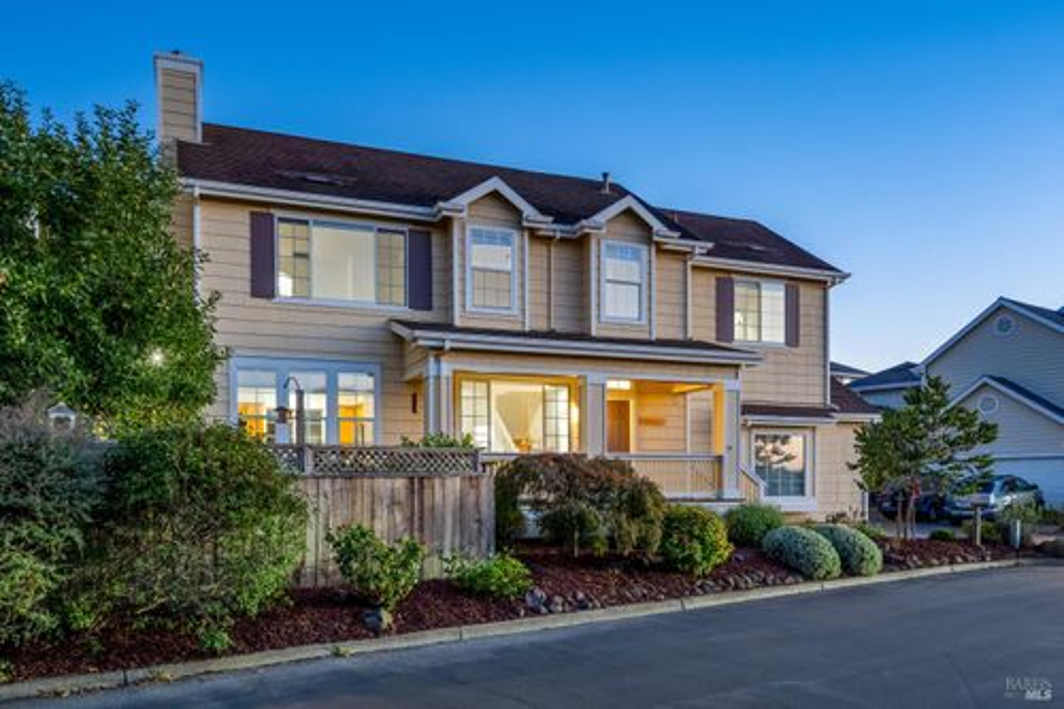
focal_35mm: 26
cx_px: 532
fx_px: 768
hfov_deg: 69.4
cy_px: 354
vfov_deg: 49.5
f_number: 5.6
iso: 400
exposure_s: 1/3
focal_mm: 26
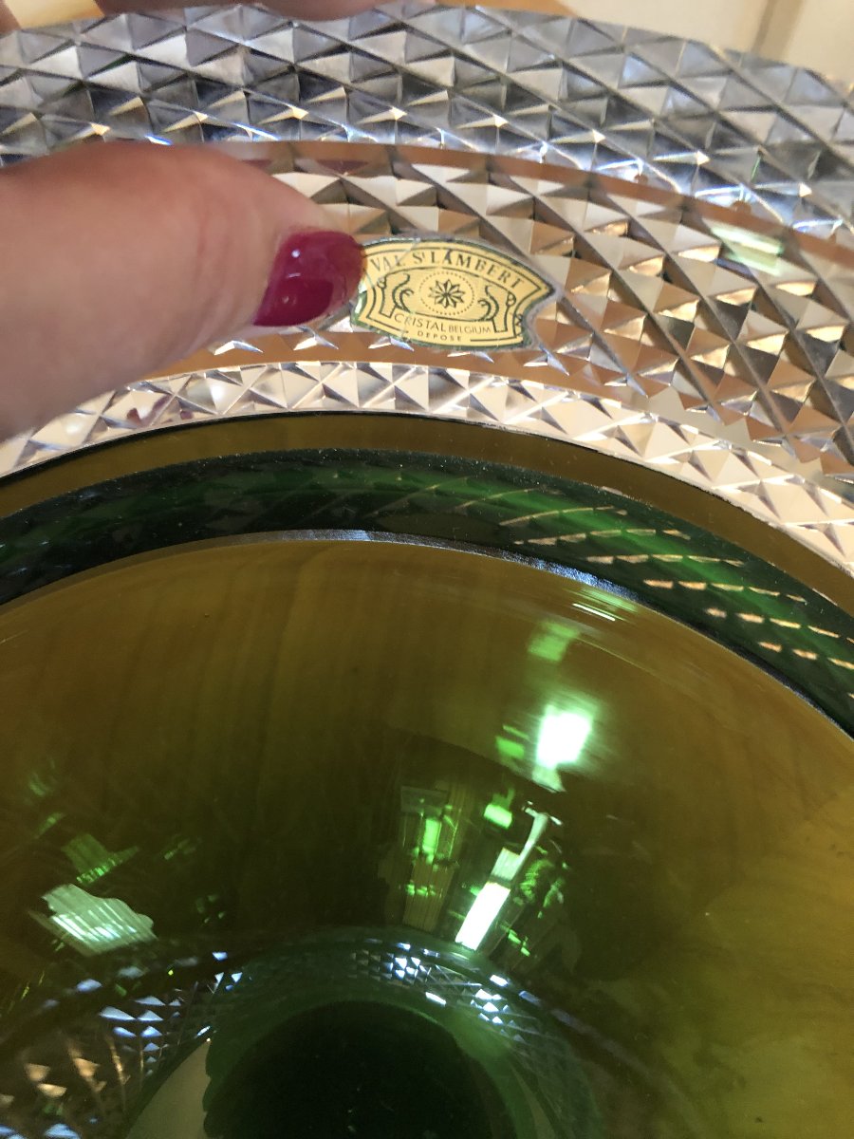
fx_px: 921
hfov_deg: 49.7
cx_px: 427
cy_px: 570
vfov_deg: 63.4
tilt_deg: -61.9
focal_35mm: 28
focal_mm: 3.99
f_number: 1.8
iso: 80
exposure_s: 1/6
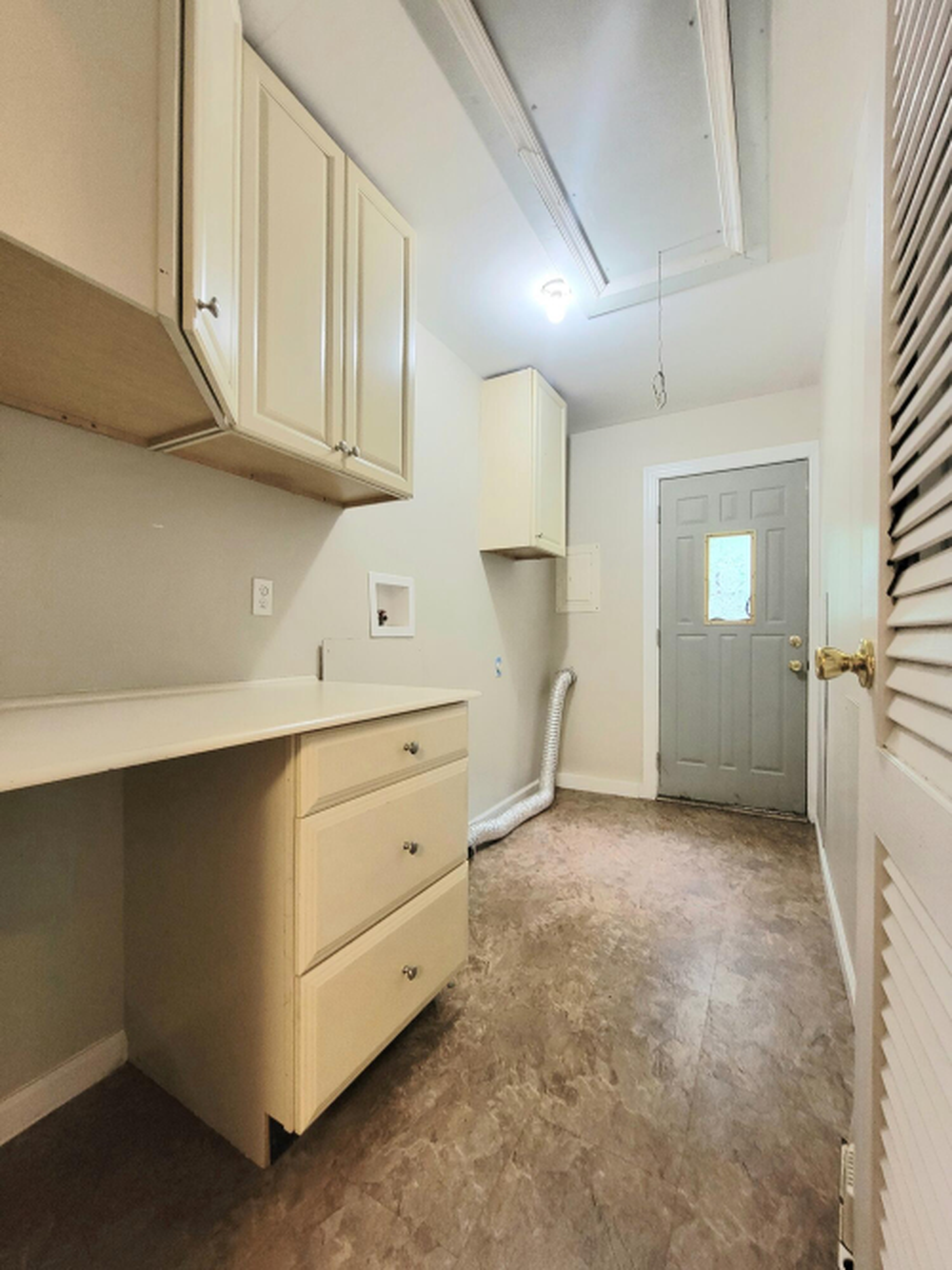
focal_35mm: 13
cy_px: 635
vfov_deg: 106.2
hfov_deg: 89.9
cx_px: 476
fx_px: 477
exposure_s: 1/40
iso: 320
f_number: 2.2
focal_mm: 2.2
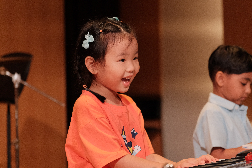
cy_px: 84
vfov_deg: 13.0
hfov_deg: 19.5
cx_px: 126
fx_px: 735
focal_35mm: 105
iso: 2000
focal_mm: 70
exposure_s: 1/100
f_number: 2.8
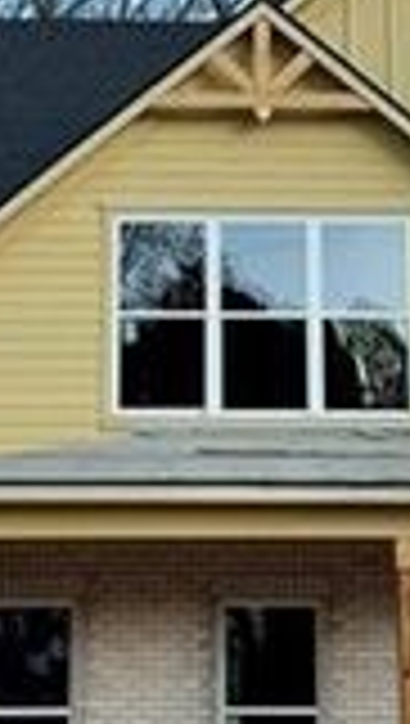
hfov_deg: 11.3
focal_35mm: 108
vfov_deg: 19.5
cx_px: 212
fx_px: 2080
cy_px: 101
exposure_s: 1/1923
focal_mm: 6.76
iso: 80
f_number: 1.78
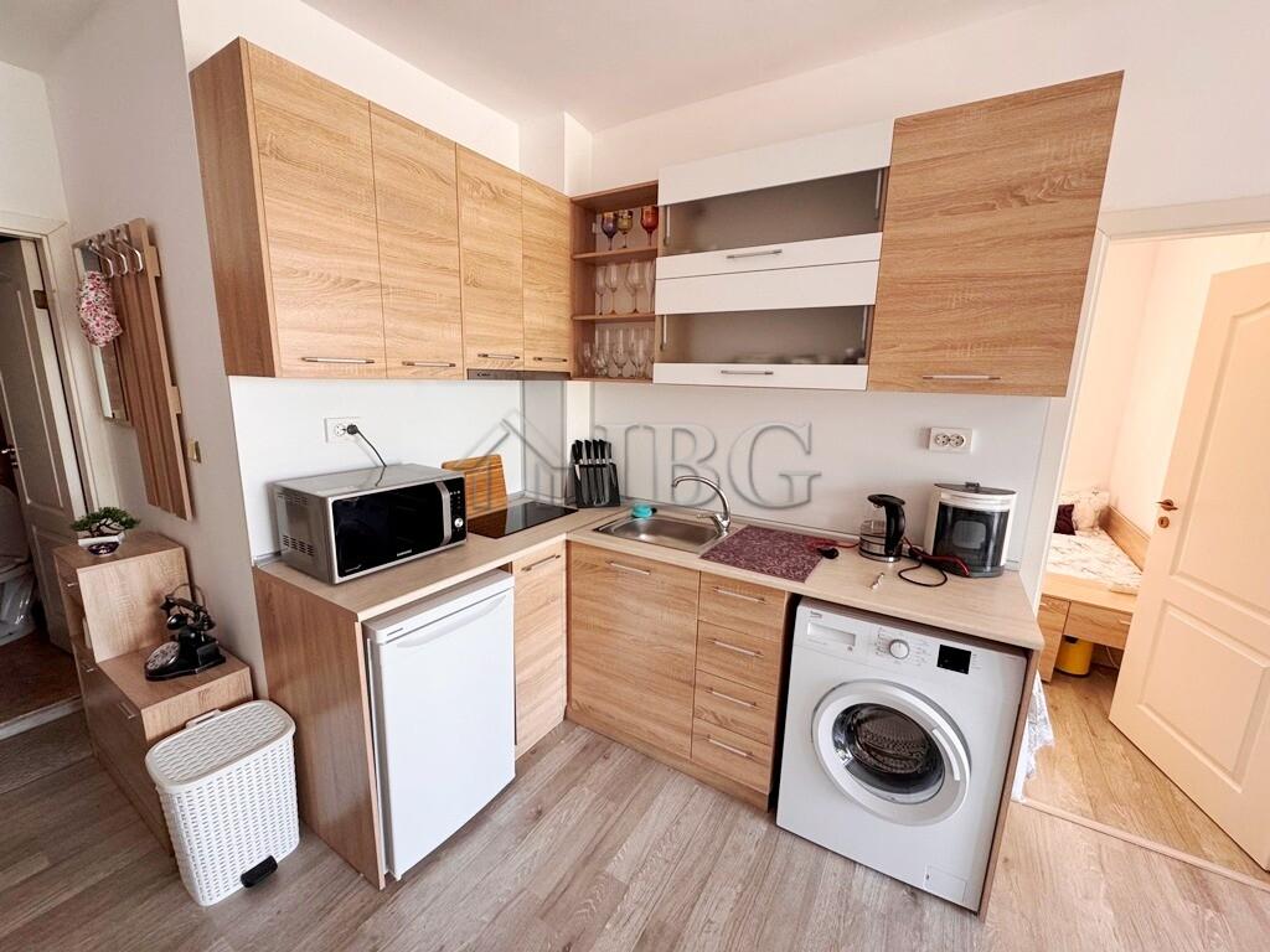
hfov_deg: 102.1
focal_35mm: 14
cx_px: 635
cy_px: 476
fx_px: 514
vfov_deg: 85.7
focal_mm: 2.22
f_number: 2.2
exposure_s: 1/99
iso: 200
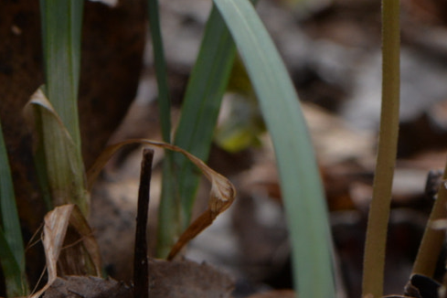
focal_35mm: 440
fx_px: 5463
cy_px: -122
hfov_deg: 4.7
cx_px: 335
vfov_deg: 3.1
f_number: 13
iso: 400
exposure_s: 1/200
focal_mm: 105
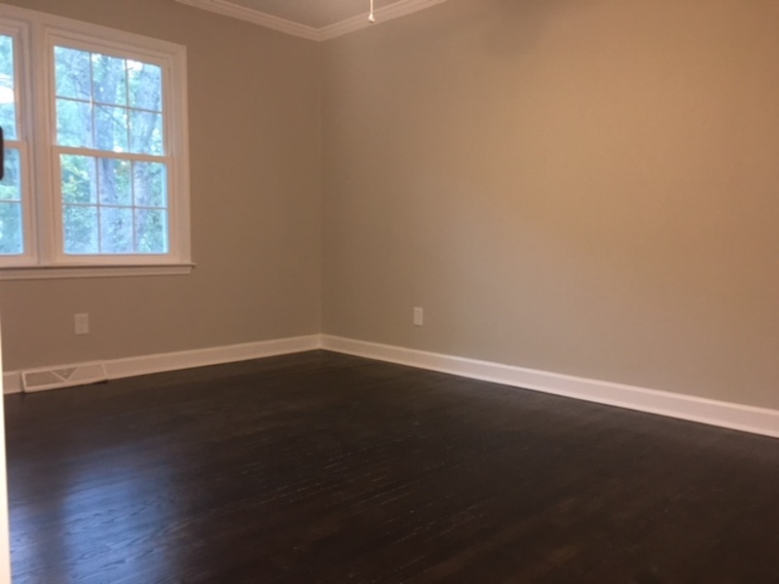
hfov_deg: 61.7
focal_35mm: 29
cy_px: 292
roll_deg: -0.2
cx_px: 390
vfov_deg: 48.2
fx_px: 653
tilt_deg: -4.1
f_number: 2.2
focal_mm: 4.15
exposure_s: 1/16
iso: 125
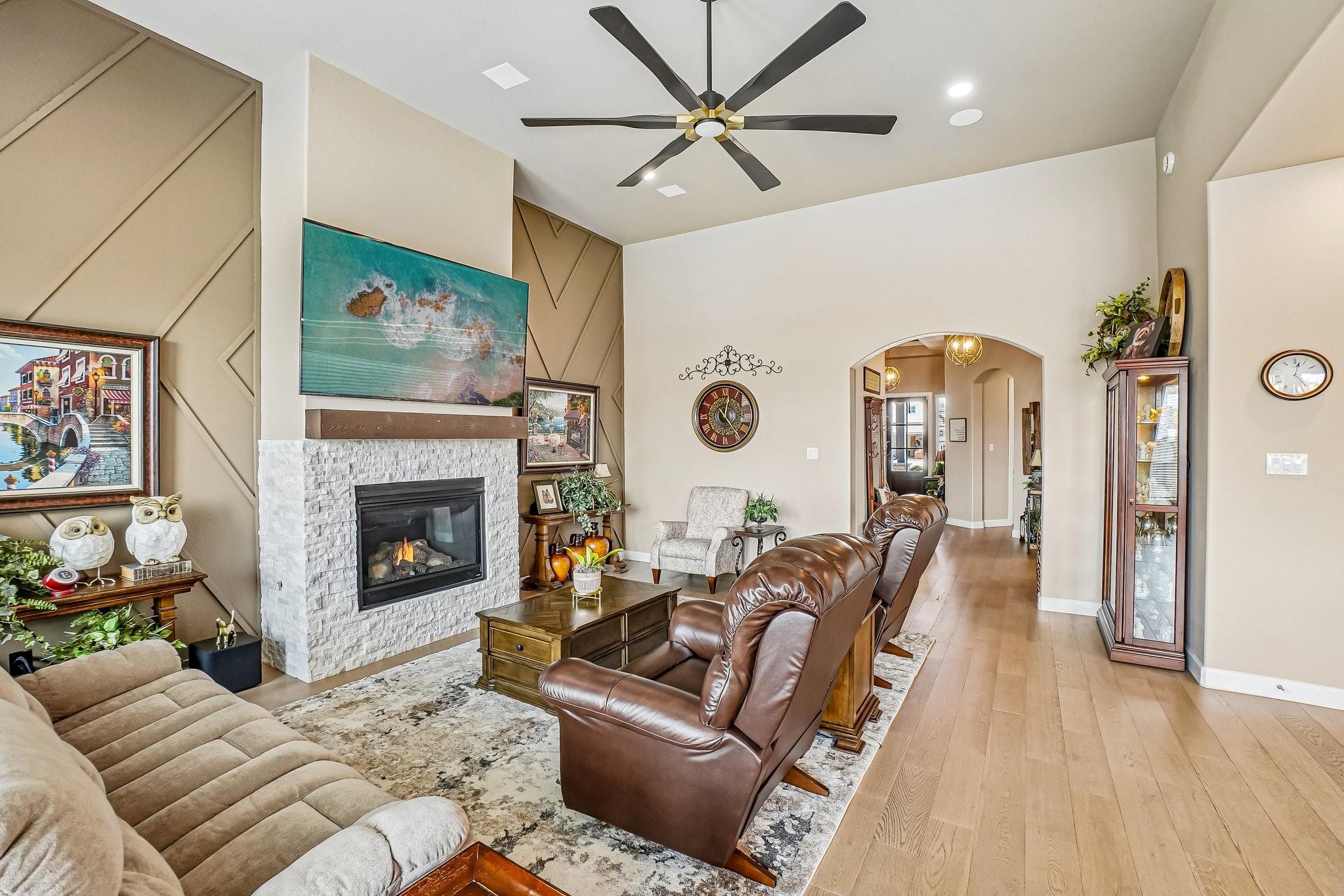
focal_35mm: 15
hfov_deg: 100.4
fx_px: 560
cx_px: 672
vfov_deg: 77.3
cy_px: 448
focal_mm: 10
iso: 400
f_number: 8
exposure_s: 1/8
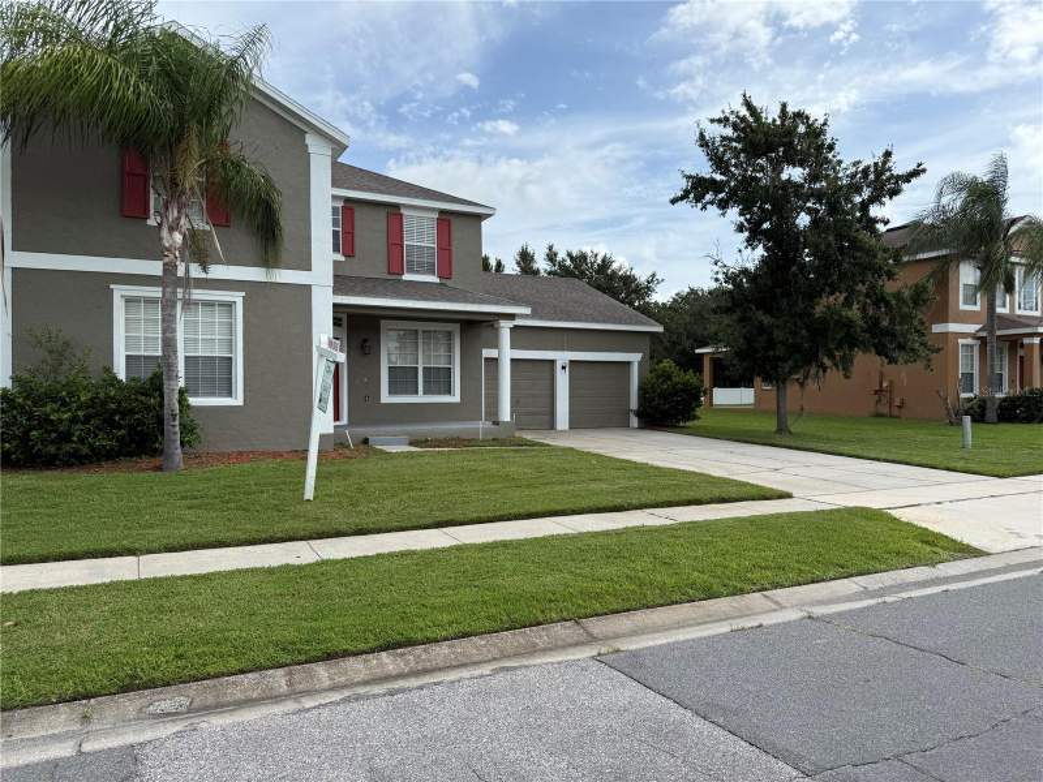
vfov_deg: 56.8
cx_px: 522
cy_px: 391
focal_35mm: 24
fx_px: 723
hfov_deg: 71.6
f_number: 1.78
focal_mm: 6.76
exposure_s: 1/3953
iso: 80
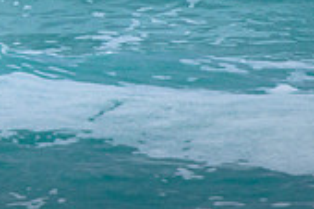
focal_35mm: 1876
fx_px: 16347
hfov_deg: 1.1
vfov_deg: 0.7
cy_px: -132
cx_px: -271
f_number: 5.6
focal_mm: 400
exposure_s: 1/2000
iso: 560
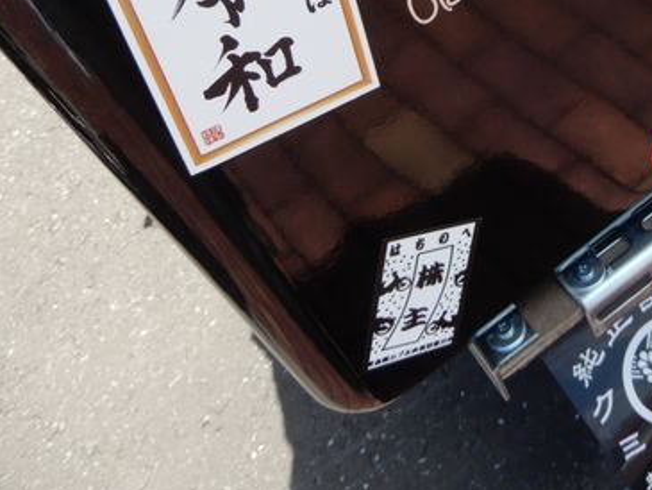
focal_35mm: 46
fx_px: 867
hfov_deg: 39.0
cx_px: 554
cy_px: 26
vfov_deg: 29.9
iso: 80
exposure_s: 1/320
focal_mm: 4.3
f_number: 3.4
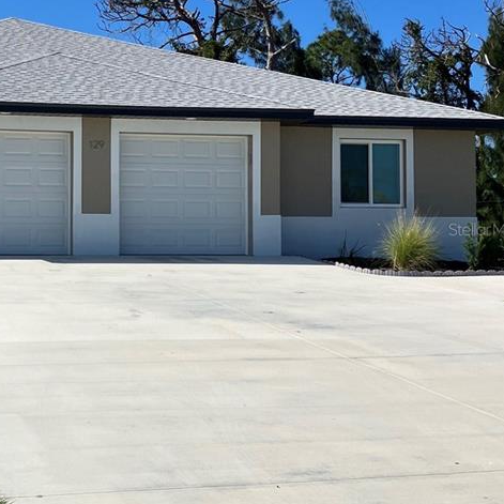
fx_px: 1038
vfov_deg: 27.3
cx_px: 43
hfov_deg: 26.3
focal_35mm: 63
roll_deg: -0.3
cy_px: 229
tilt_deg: +2.8
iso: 32
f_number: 1.8
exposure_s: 1/4049
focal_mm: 3.99
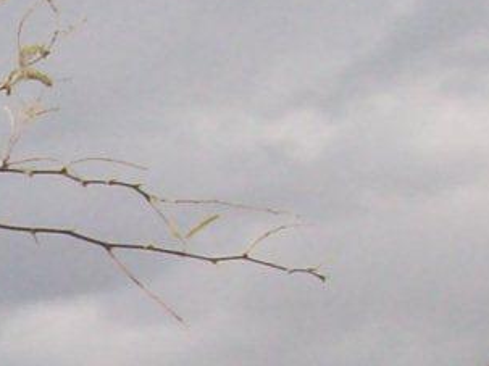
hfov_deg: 8.3
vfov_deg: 6.4
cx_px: -403
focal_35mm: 230
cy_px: 574
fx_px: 3248
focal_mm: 5.7
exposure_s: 1/453
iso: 64
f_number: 5.5
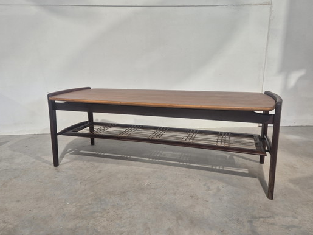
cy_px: 108
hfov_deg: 69.4
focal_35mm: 25
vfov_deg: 54.8
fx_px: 226
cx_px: 161
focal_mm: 5.4
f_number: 1.8
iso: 160
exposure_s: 1/100
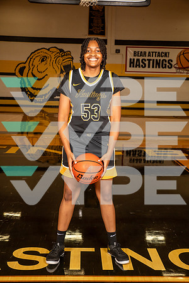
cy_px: 142
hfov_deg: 26.0
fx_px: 409
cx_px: 94
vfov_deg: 38.2
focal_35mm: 52
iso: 640
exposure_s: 1/400
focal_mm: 52
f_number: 7.1
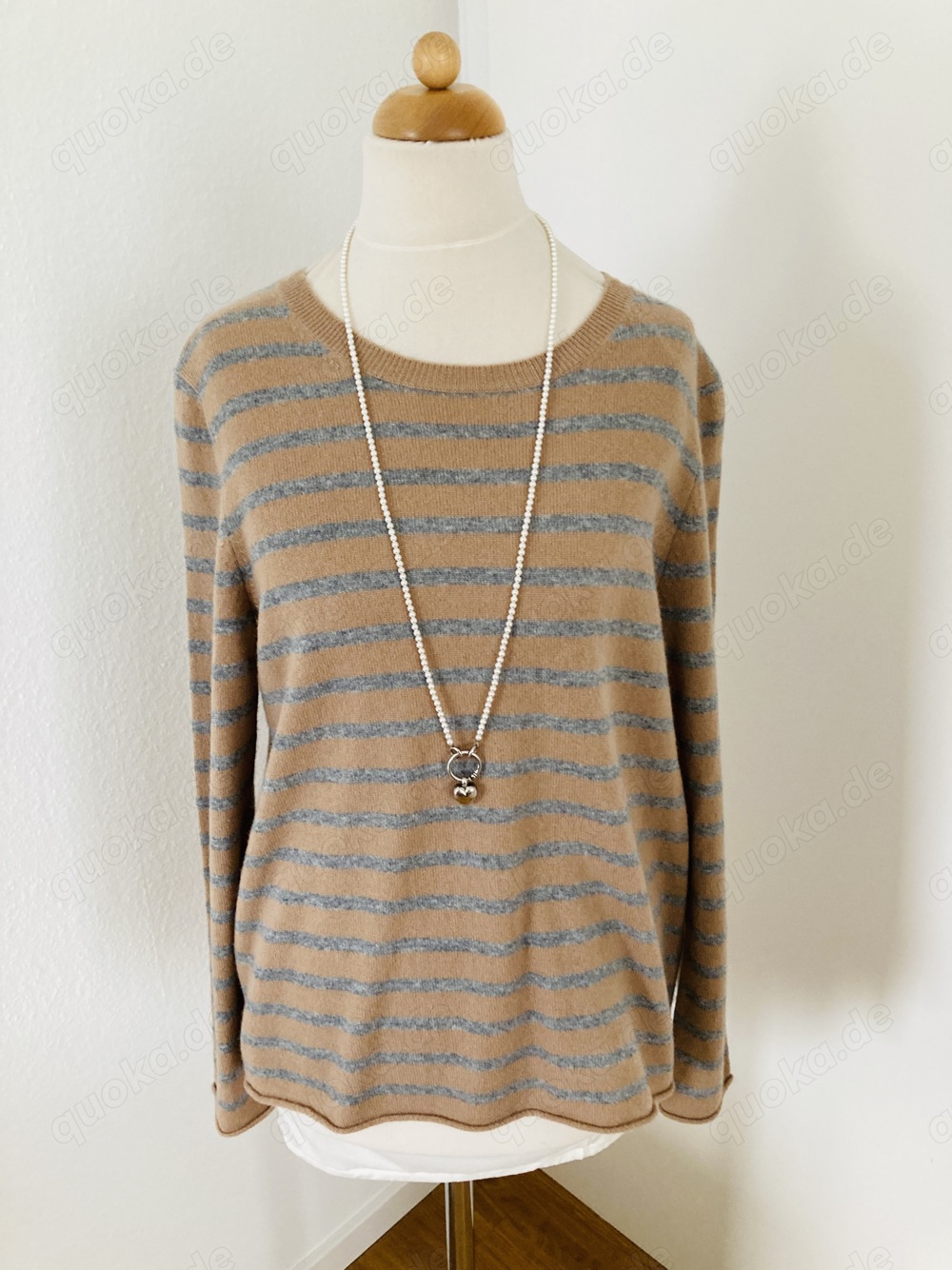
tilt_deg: -20.3
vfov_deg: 63.5
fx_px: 1027
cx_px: 476
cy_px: 635
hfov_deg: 49.7
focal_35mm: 28
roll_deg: +0.7
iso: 250
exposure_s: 1/60
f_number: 1.8
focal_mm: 3.99
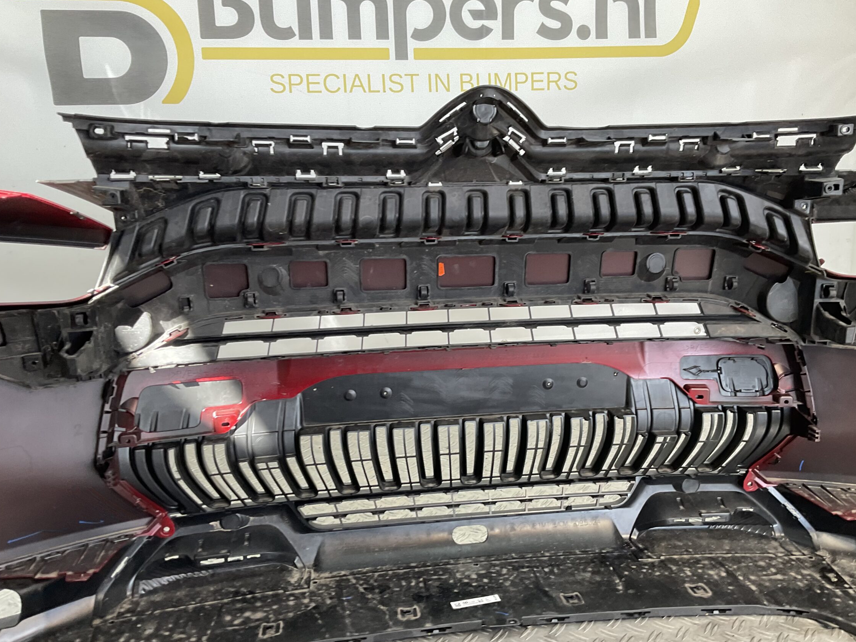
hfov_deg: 55.3
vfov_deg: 42.9
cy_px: 351
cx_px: 458
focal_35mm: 33
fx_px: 816
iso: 40
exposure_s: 1/120
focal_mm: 3
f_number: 1.8
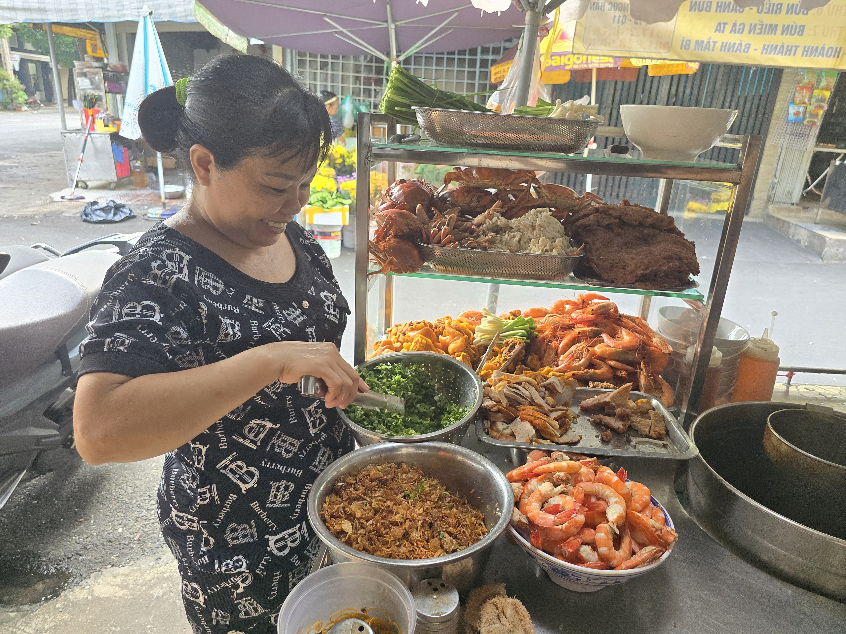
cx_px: 423
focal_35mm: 23
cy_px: 317
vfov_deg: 58.9
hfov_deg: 73.9
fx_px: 562
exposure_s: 1/100
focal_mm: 6.3
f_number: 1.7
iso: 125
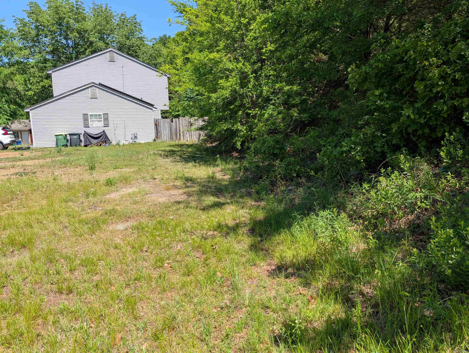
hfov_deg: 71.5
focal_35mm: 24
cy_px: 176
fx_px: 326
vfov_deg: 56.9
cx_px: 234
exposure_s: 1/586
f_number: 1.68
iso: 19
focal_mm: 6.9
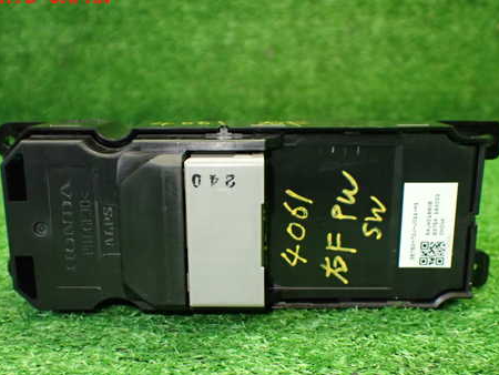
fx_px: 577
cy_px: 232
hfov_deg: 46.8
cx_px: 241
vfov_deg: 35.8
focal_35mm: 40
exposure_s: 1/125
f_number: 2.3
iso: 800
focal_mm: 5.4
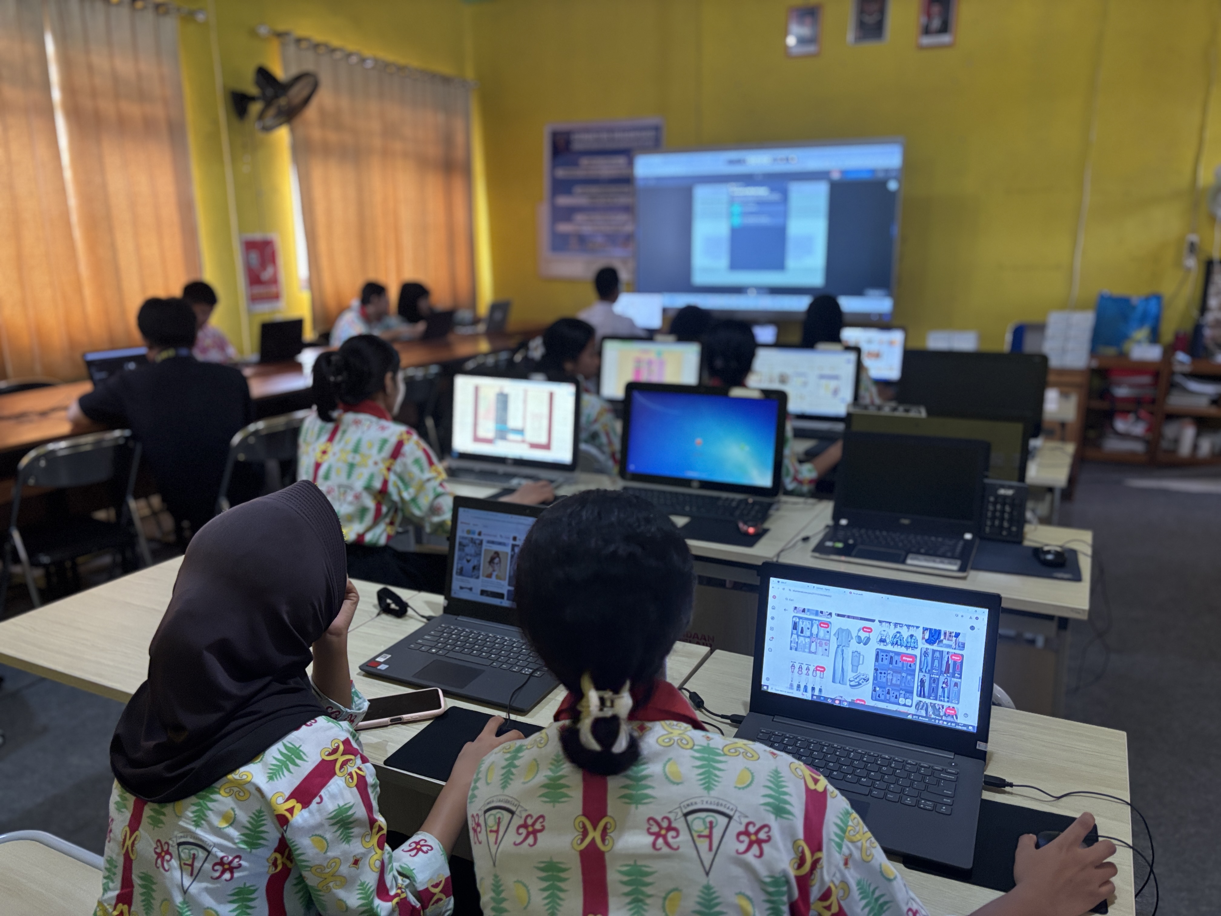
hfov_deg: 67.3
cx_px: 610
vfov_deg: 53.1
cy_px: 458
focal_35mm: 26
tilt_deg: -13.9
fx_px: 917
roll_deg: +0.5
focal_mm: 5.96
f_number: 1.6
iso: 320
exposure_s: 1/50
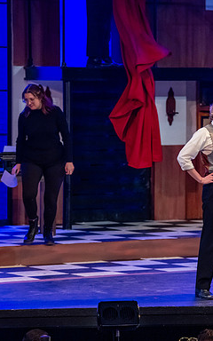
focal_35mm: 208
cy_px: 170
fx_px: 1932
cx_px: 204
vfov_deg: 10.1
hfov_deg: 6.3
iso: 3200
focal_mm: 135
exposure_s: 1/200
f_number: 3.2
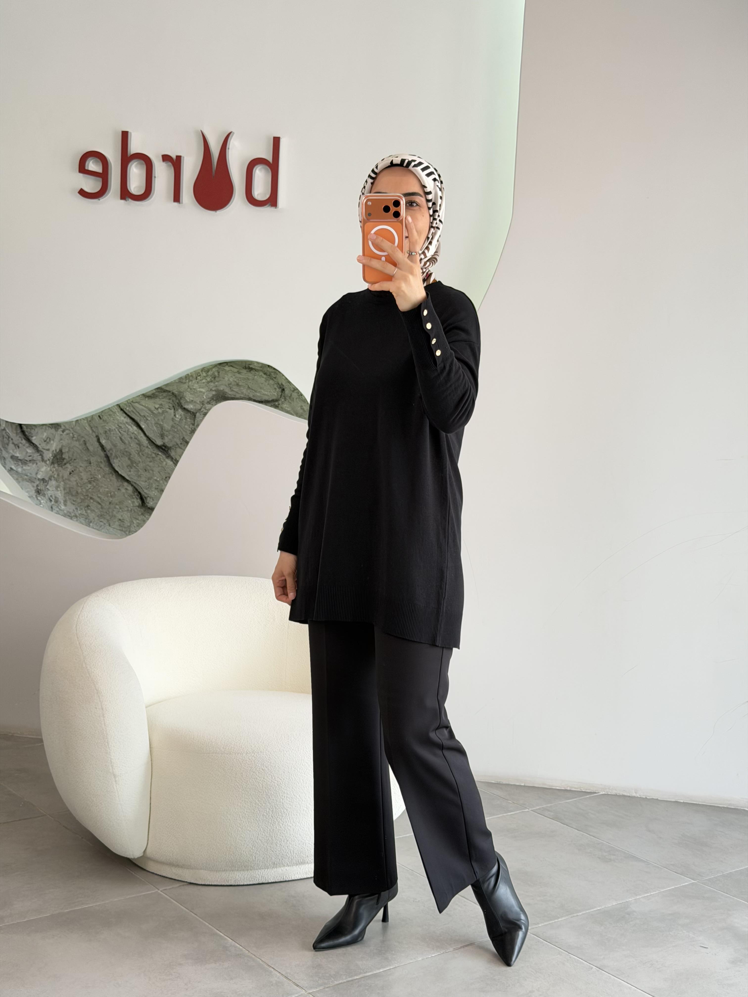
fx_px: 1383
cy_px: 498
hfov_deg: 30.3
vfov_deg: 39.7
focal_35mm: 48
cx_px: 374
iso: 50
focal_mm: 6.76
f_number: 1.78
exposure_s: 1/179
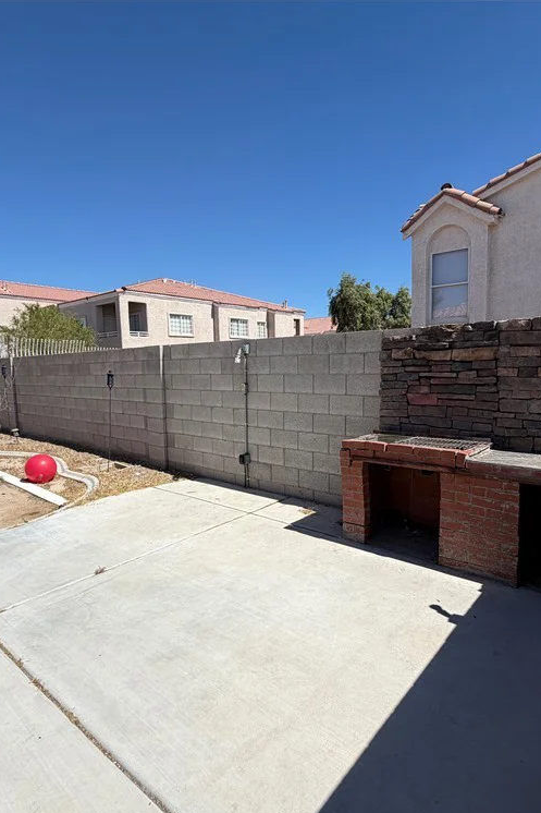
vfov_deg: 84.0
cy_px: 417
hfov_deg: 61.7
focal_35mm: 20
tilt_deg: -7.4
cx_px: 303
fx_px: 451
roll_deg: +0.7
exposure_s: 1/1339
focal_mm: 2.22
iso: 25
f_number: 2.2
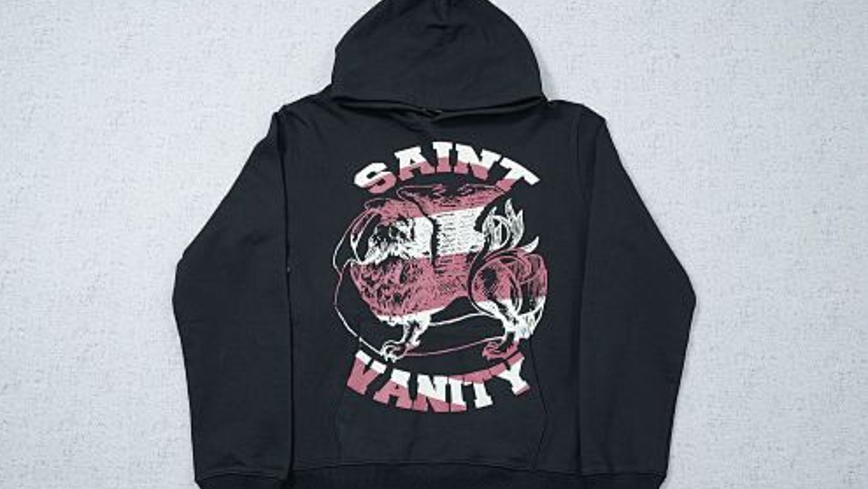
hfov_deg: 54.0
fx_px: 852
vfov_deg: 32.0
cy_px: 257
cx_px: 431
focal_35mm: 37
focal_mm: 35
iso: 1600
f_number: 10
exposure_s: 1/100
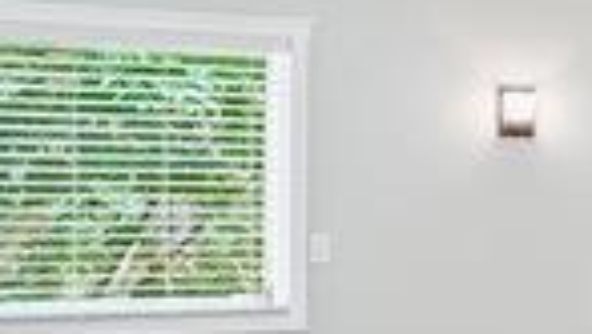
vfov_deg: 10.4
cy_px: 254
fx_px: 1838
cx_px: 1405
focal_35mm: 117
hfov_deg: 13.5
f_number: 8
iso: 100
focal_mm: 16
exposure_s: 1.3
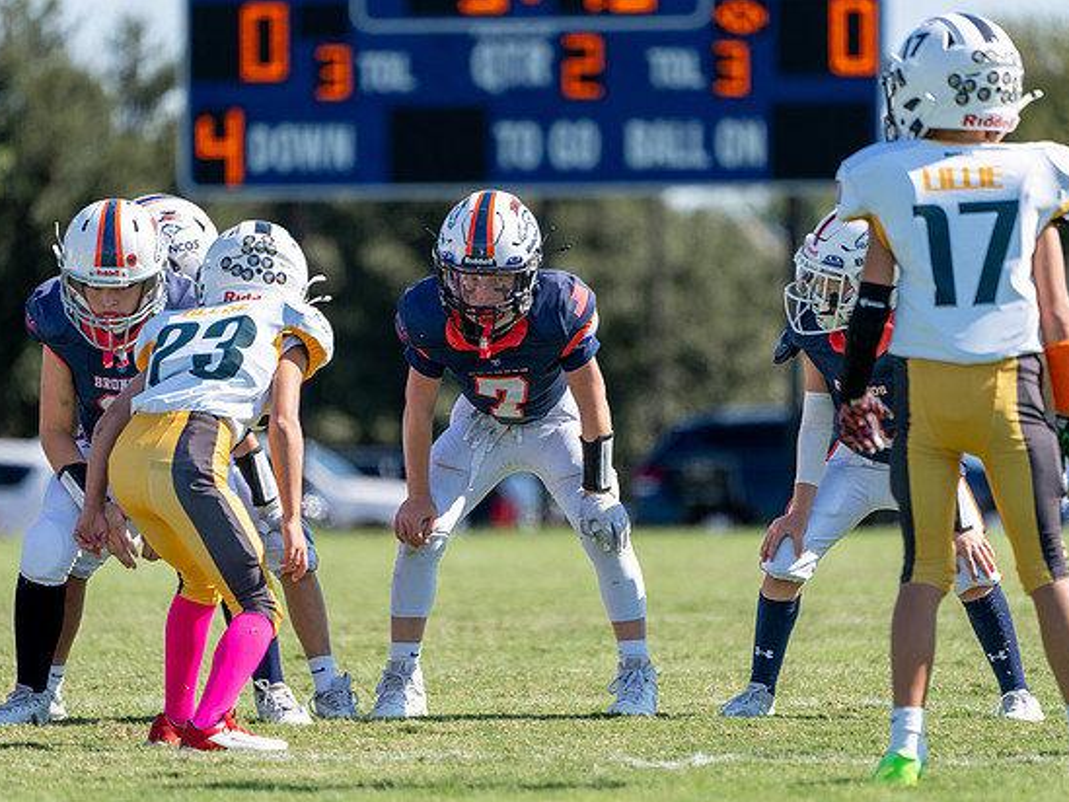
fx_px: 14332
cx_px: 532
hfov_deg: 4.3
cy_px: 402
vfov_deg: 3.2
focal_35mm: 464
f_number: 5.6
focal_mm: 400
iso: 250
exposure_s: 1/1000
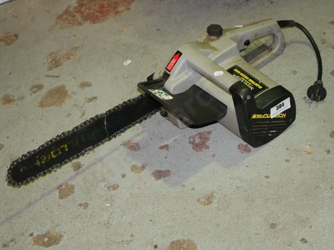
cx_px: 167
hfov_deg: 21.3
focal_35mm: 92
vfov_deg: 16.1
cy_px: 125
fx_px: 888
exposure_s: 1/125
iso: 3200
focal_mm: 46
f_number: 5.6
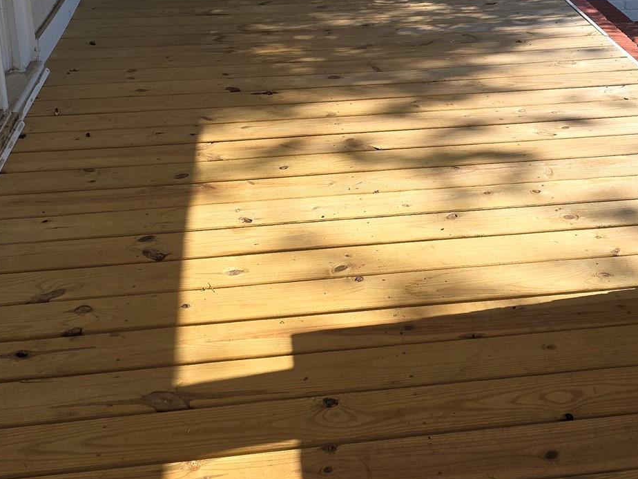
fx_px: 940
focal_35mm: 51
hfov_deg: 37.3
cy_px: 57
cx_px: 400
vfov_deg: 27.6
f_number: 1.7
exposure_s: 1/313
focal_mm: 6.3
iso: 12
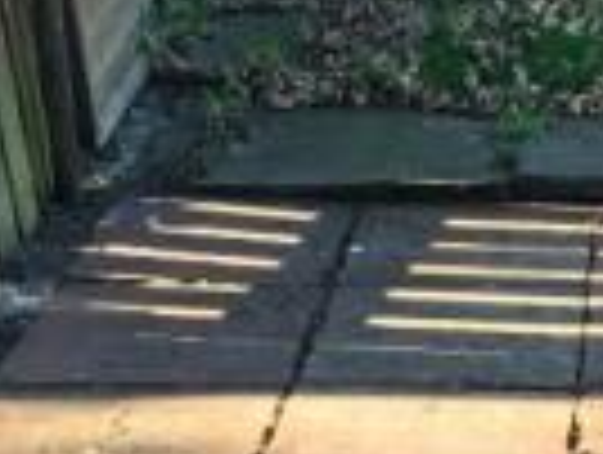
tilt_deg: -21.8
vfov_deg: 11.8
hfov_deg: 14.4
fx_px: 2199
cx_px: 943
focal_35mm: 126
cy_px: 371
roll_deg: -2.0
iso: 40
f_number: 2.2
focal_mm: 4.15
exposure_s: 1/100
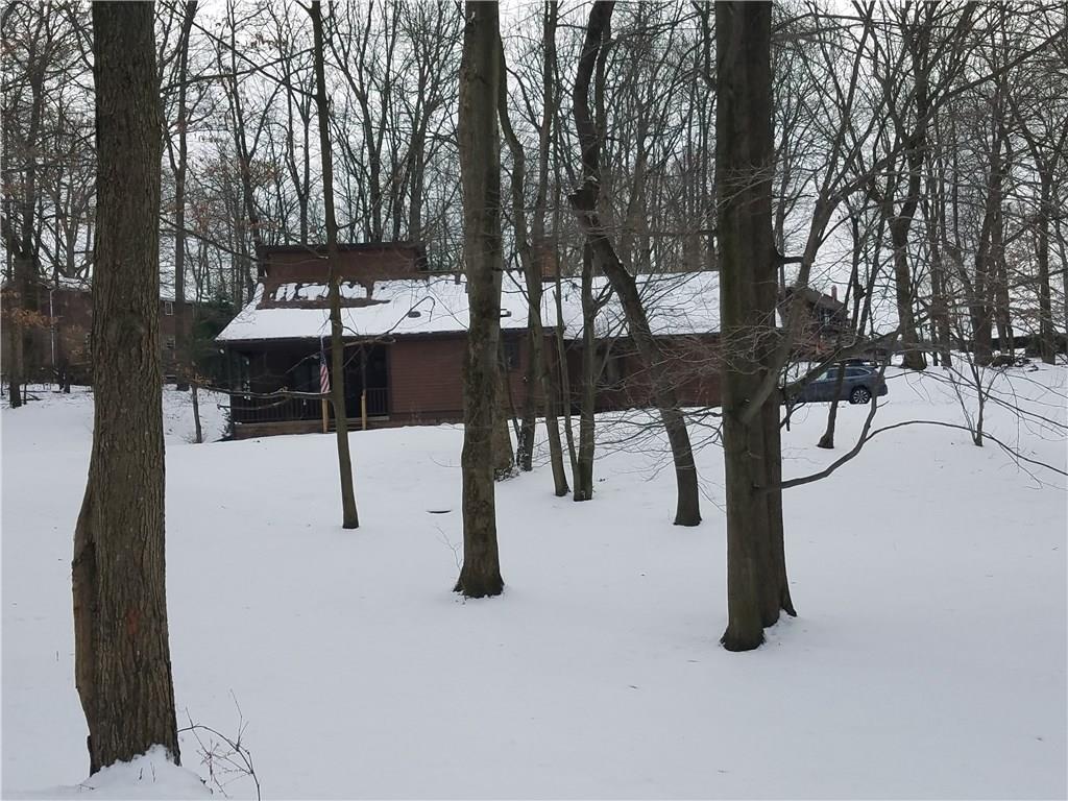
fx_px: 802
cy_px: 400
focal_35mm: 26
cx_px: 534
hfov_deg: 67.3
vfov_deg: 53.1
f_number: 1.7
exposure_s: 1/2160
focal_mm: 4.2
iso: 50
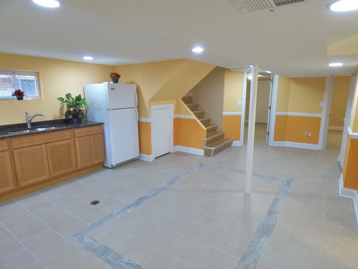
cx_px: 179
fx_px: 207
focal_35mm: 20
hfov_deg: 81.7
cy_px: 134
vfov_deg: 66.0
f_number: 3.5
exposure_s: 1/6
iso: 400
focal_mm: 3.58
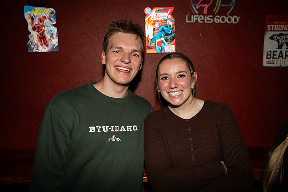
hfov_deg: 65.5
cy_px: 96
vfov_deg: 46.4
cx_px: 144
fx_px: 224
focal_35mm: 28
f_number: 2.8
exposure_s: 1/8000
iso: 500
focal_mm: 28
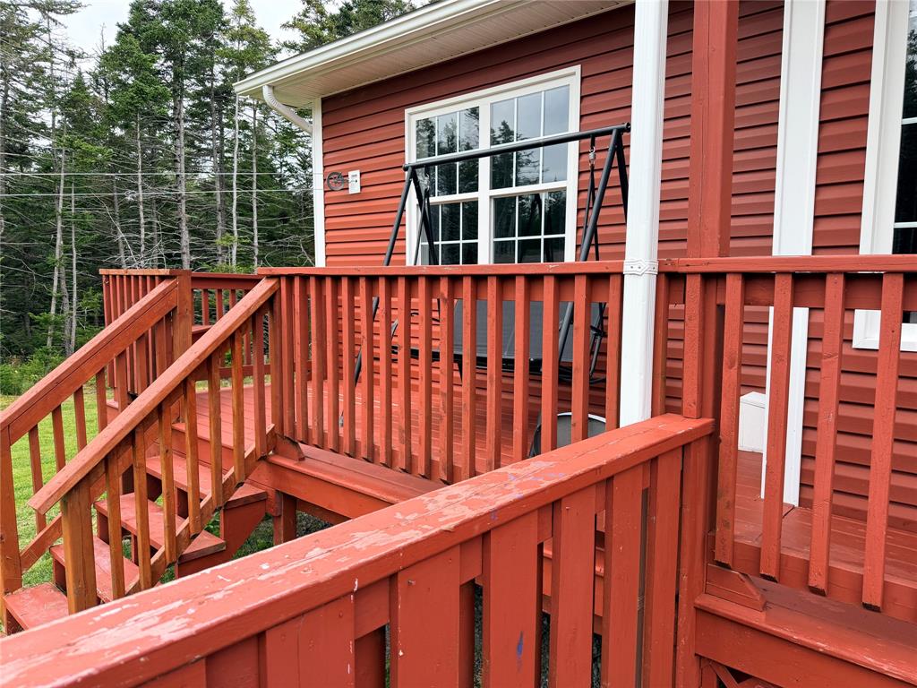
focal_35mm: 24
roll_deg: +0.1
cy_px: 344
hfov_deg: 71.6
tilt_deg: -5.9
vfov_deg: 56.8
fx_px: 636
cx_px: 458
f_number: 1.78
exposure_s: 1/168
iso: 64
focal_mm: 6.76
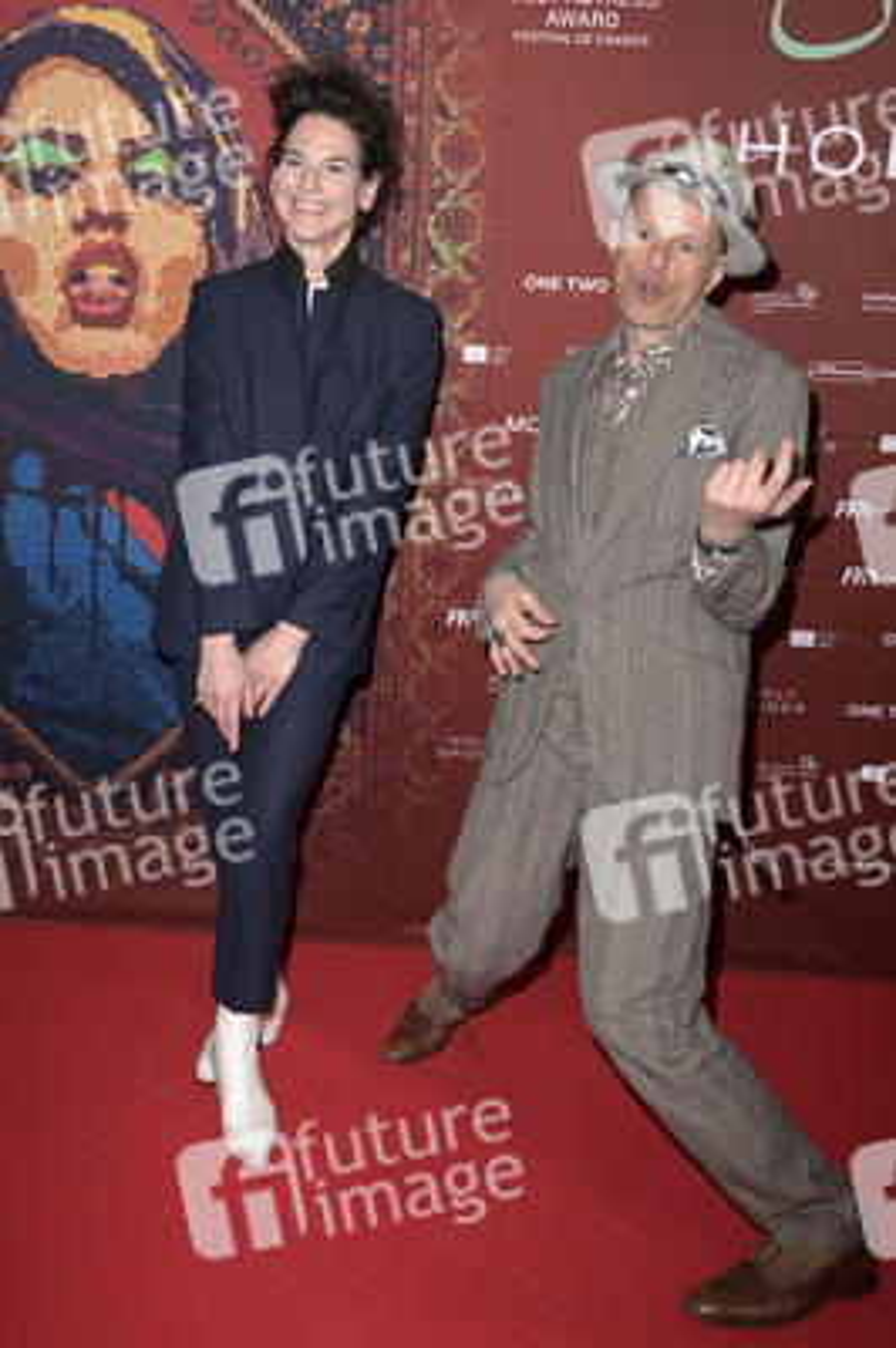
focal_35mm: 36
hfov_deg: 36.8
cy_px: 674
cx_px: 448
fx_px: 1346
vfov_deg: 53.2
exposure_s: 1/250
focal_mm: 36
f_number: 5.6
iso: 400
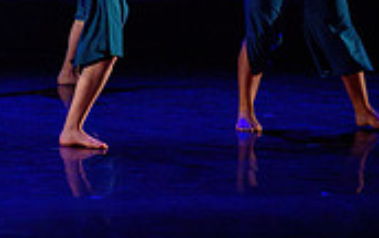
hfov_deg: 6.5
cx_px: -185
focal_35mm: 320
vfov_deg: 4.1
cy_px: -239
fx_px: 3310
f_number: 2.8
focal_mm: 78
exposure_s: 1/200
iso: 1600
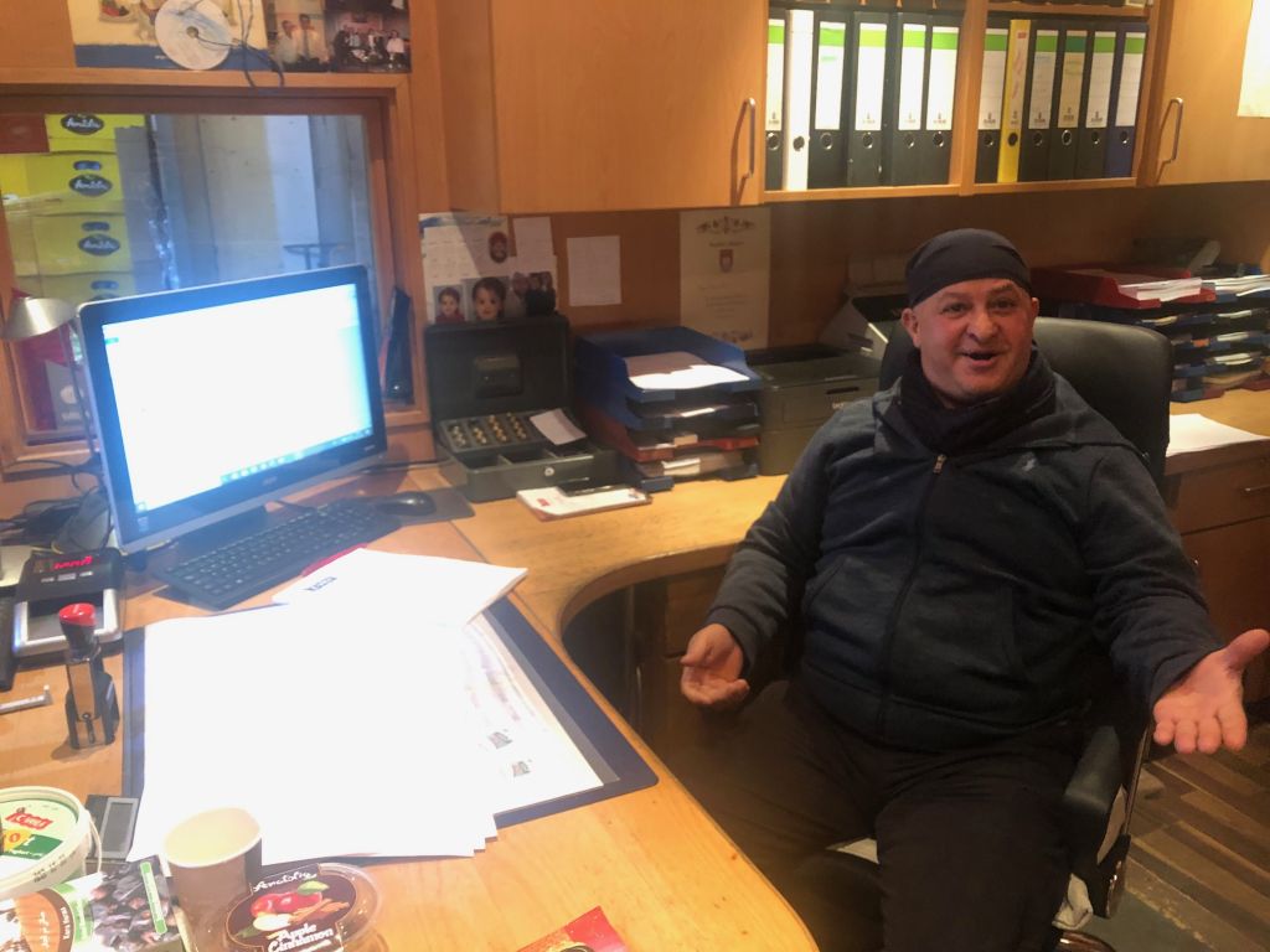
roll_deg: +1.1
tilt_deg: -16.9
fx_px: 1027
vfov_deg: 49.7
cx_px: 635
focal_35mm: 28
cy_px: 476
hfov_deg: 63.4
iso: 100
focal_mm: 4
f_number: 1.8
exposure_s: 1/13
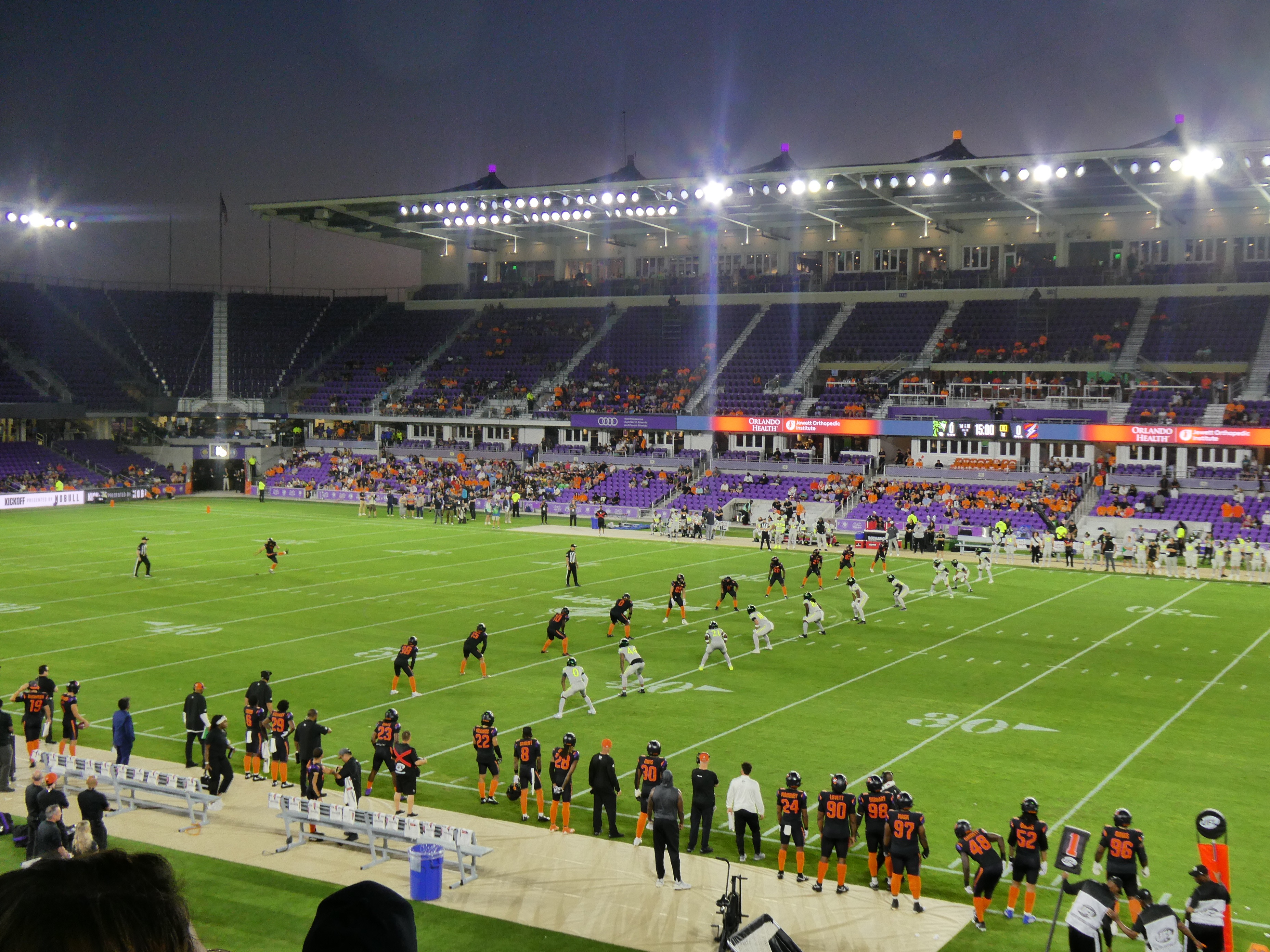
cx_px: 635
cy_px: 476
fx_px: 1468
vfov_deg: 36.0
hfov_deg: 46.8
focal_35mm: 40
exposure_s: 1/50
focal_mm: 7.2
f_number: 3.8
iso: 320
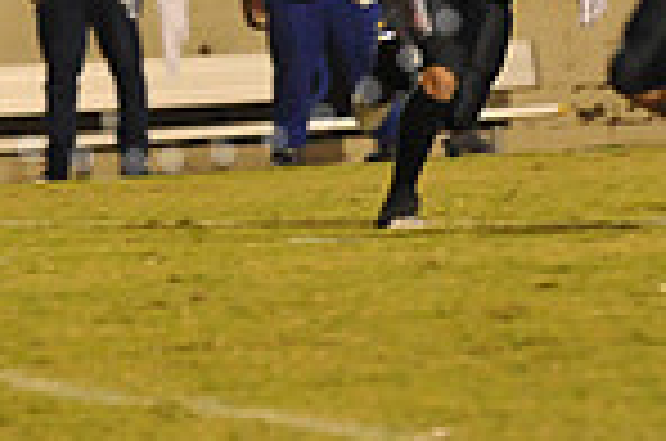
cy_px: -261
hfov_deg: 2.6
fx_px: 14473
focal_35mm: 784
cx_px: 135
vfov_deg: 1.7
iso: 5000
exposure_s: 1/200
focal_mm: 200
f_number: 5.6
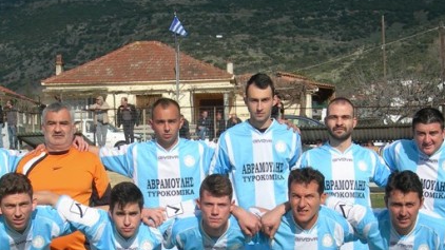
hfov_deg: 24.5
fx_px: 1026
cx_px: 195
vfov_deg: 13.7
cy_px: 237
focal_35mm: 87
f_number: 5.4
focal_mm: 10.6
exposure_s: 1/665
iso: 50
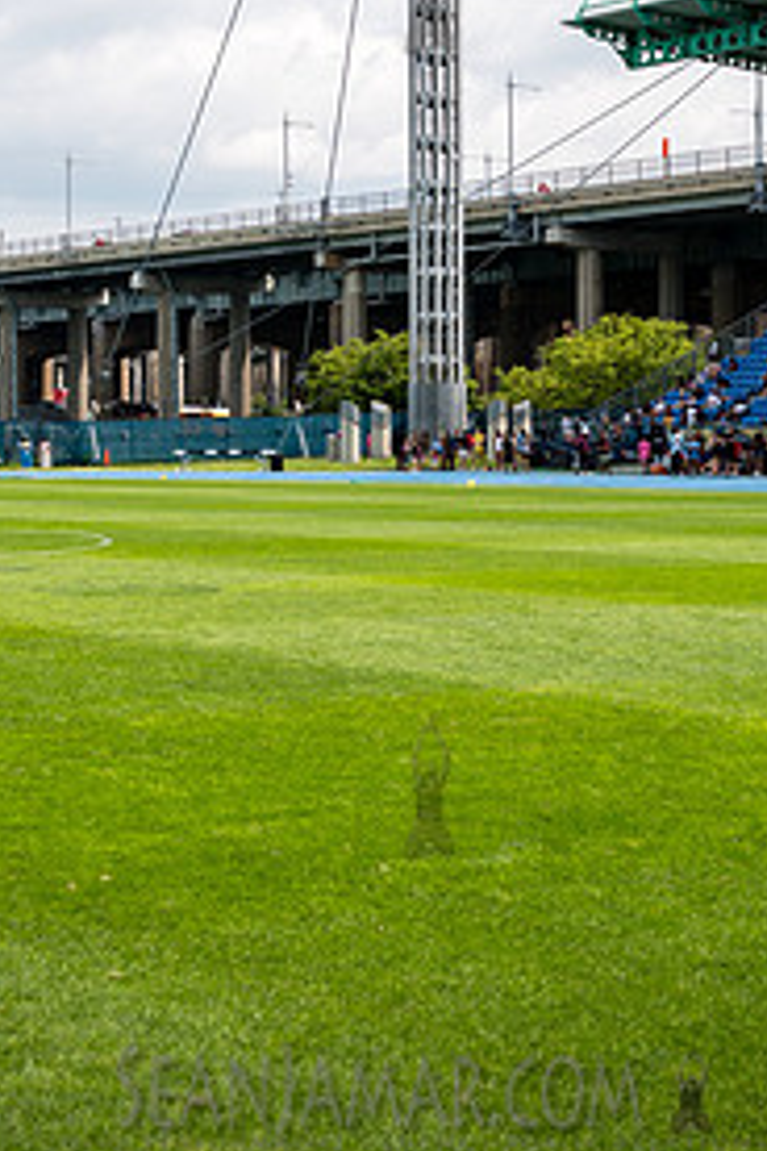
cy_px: 384
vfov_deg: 26.2
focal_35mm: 77
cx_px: 425
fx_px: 2461
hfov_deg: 17.7
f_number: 5
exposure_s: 1/800
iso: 100
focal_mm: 35
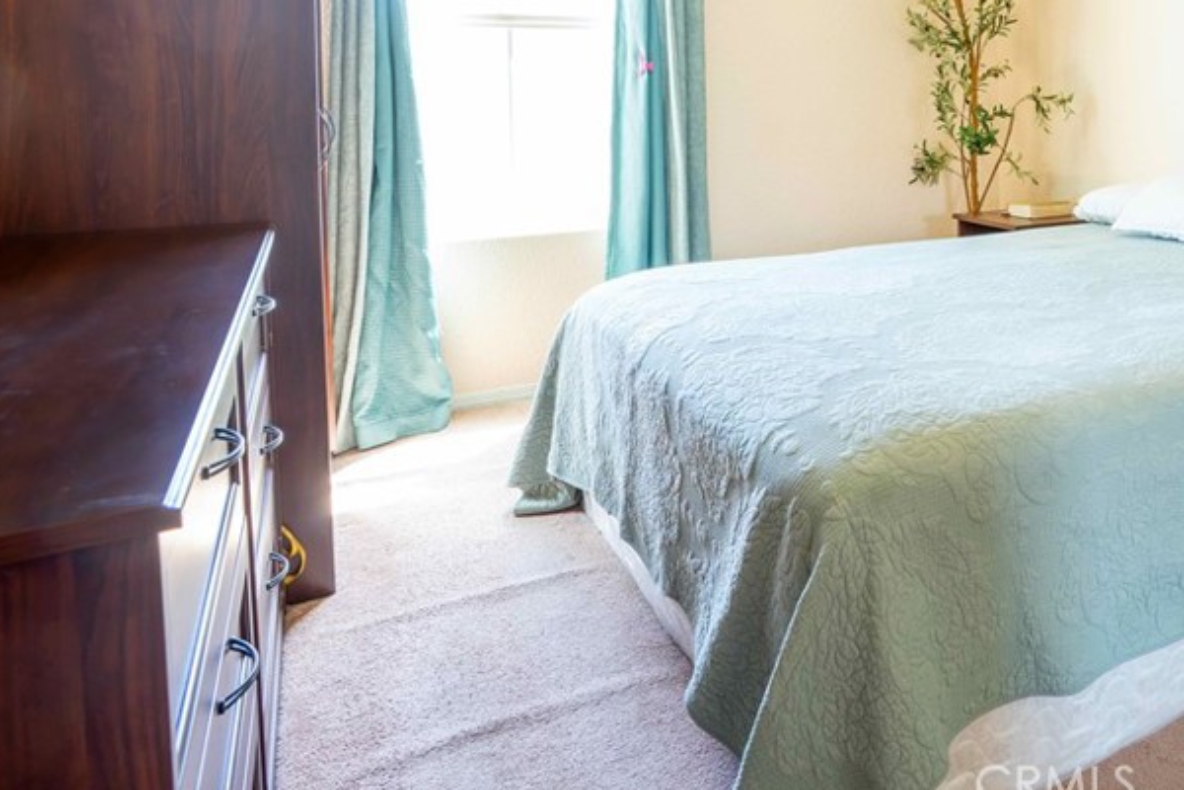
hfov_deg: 57.4
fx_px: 954
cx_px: 997
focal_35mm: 29
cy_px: 137
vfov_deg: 42.5
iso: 500
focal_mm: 17
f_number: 9
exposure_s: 1/6
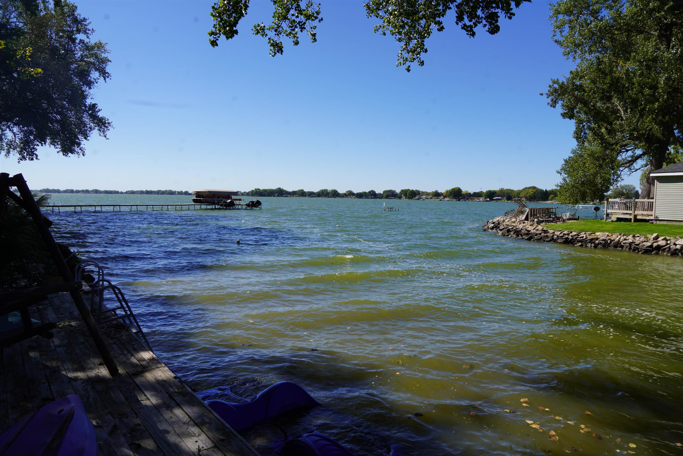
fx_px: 455
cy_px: 228
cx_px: 342
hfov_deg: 73.7
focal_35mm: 24
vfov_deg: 53.1
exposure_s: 1/160
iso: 100
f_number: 10
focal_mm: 24
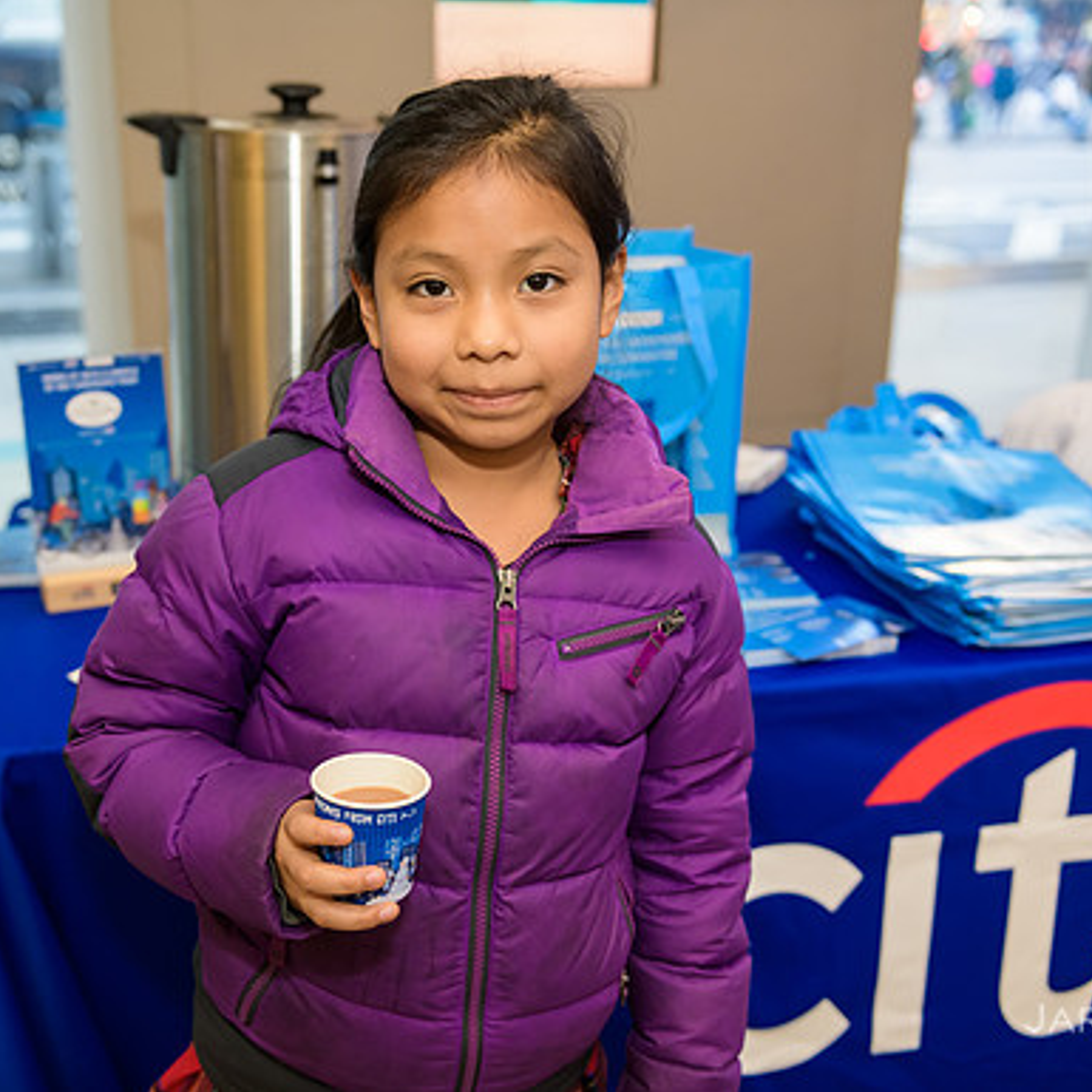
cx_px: 474
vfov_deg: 40.9
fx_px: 1463
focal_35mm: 41
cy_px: 546
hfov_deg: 40.8
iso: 800
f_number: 3.2
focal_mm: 32
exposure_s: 1/125
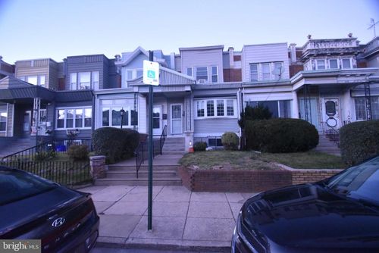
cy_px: 126
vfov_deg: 77.4
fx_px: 158
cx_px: 190
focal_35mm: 15
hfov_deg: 100.4
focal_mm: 10
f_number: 5
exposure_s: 1/200
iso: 6400
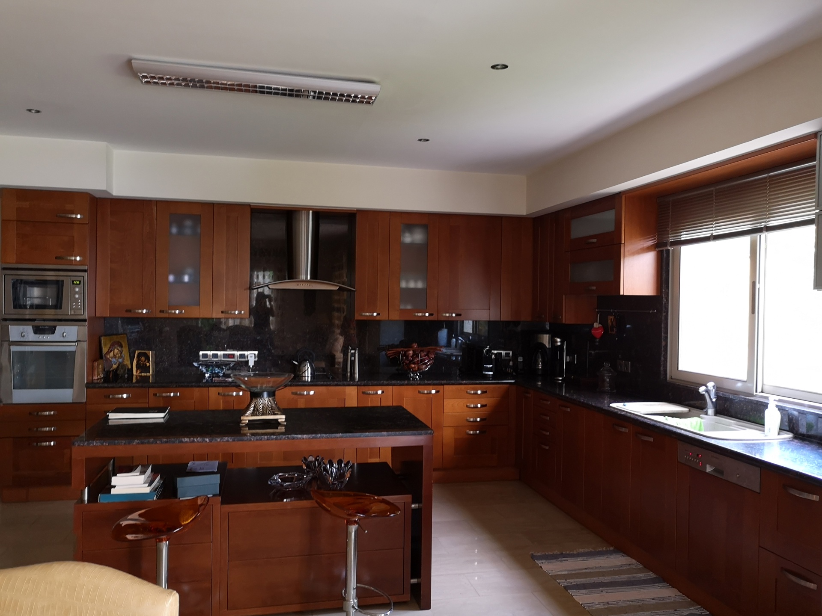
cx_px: 411
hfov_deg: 65.3
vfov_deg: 51.4
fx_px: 641
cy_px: 308
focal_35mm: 27
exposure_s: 1/33.3
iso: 250
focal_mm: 3.95
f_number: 1.8
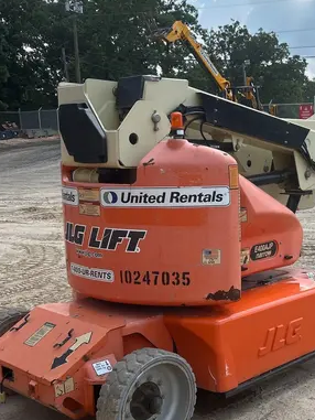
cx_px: 276
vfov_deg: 37.9
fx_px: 606
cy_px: 265
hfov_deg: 28.1
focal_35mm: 50
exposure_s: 1/3704
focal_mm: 5.7
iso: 50
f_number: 1.5
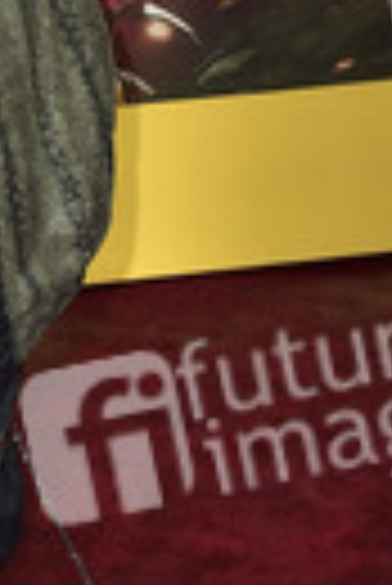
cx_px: -155
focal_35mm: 108
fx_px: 1759
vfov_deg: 18.8
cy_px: 194
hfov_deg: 12.2
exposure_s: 1/250
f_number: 6.3
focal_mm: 35
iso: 320
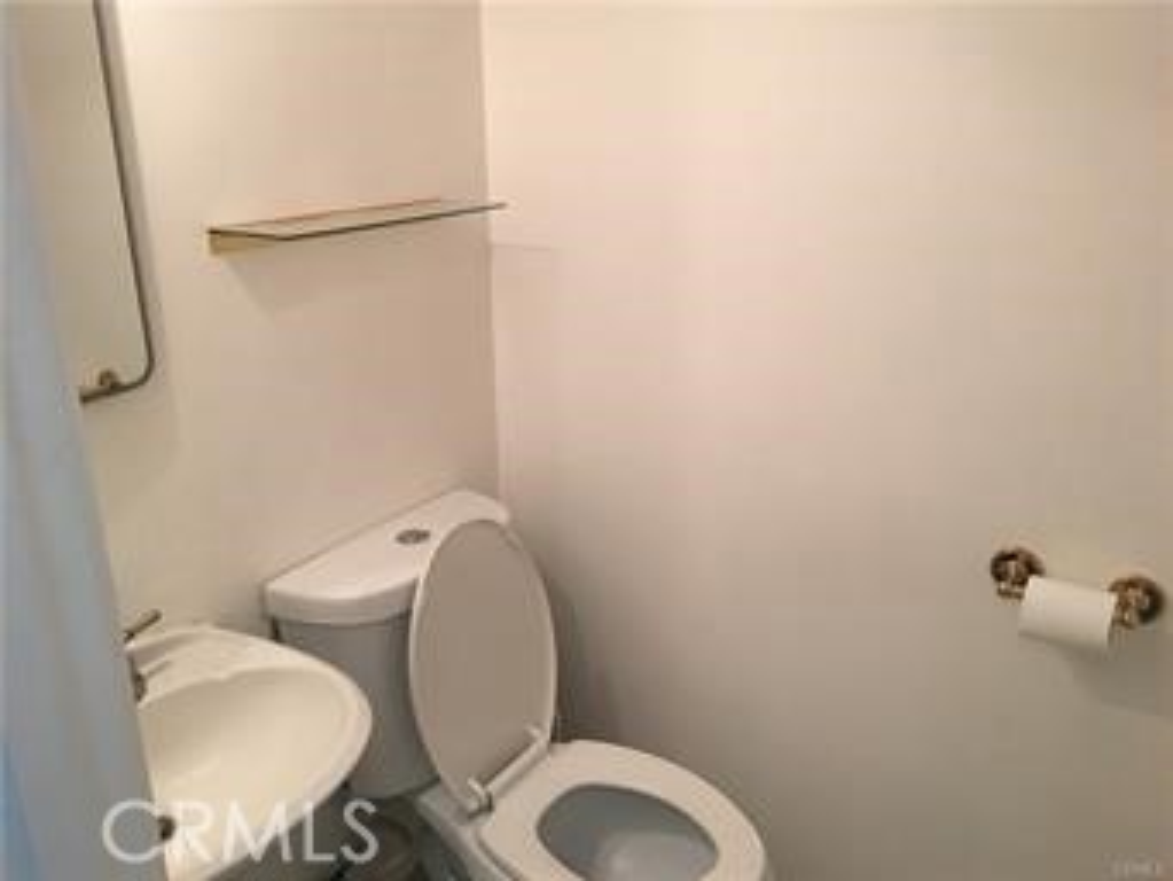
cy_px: 440
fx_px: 983
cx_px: 586
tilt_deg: -18.5
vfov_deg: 48.3
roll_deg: +0.5
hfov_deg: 61.6
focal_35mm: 29
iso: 32
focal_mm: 4.15
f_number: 2.2
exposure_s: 1/17
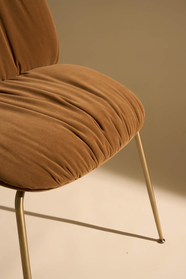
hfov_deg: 27.3
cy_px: 140
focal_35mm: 50
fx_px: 384
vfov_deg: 40.0
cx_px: 93
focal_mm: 49.5
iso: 200
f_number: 22
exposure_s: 8
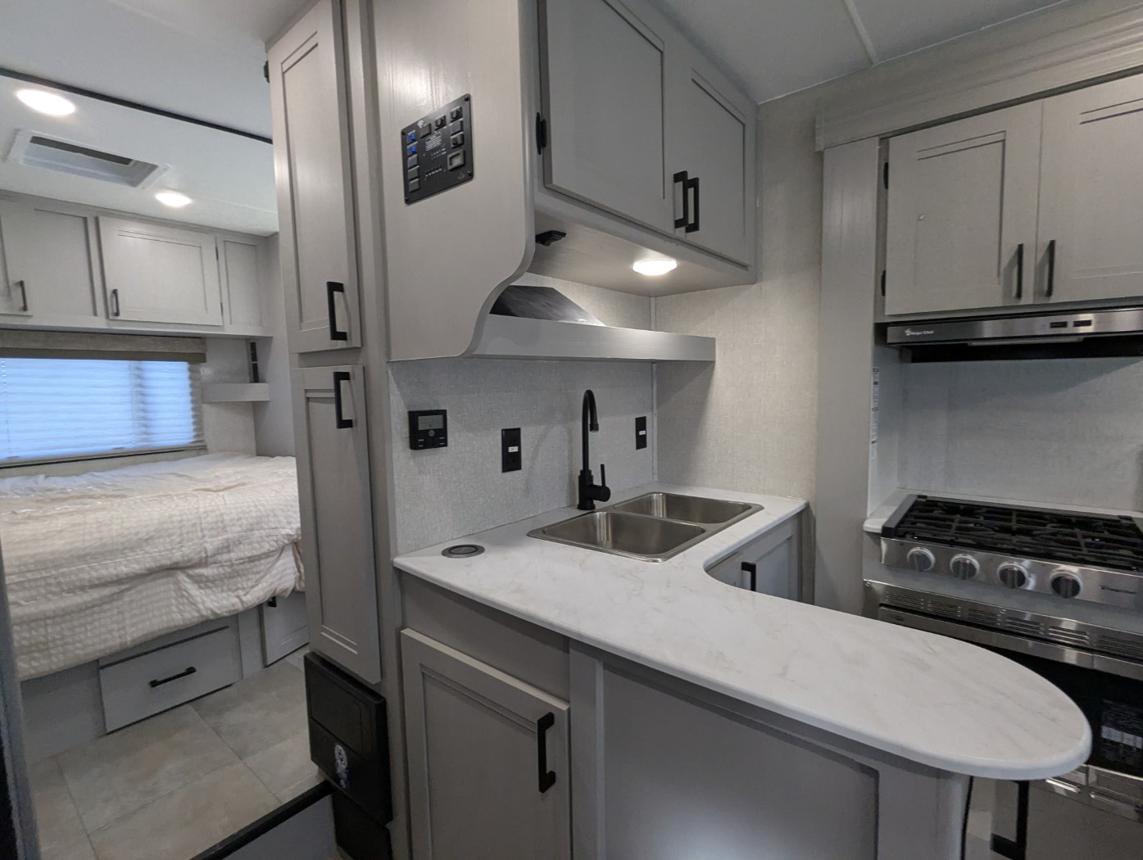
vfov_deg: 78.2
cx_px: 572
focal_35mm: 16
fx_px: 529
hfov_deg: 94.4
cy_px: 430
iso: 324
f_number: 2.2
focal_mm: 2.35
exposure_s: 1/141
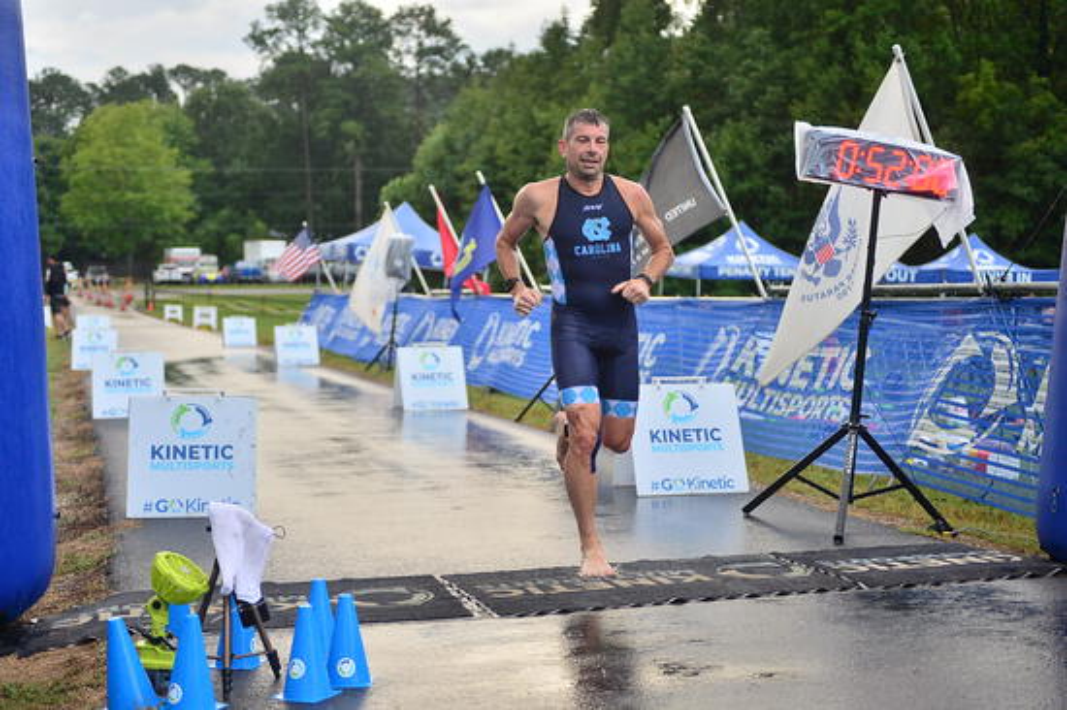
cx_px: 534
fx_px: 1659
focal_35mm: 56
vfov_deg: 24.2
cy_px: 355
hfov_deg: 35.7
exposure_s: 1/1250
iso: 560
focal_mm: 56
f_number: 2.8
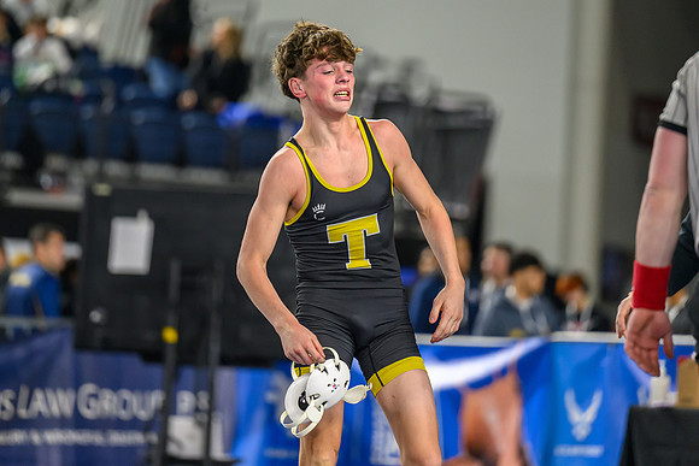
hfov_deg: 7.7
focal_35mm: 269
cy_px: 161
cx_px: 336
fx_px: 5218
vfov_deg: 5.1
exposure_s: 1/800
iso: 2500
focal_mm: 200
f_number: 2.8
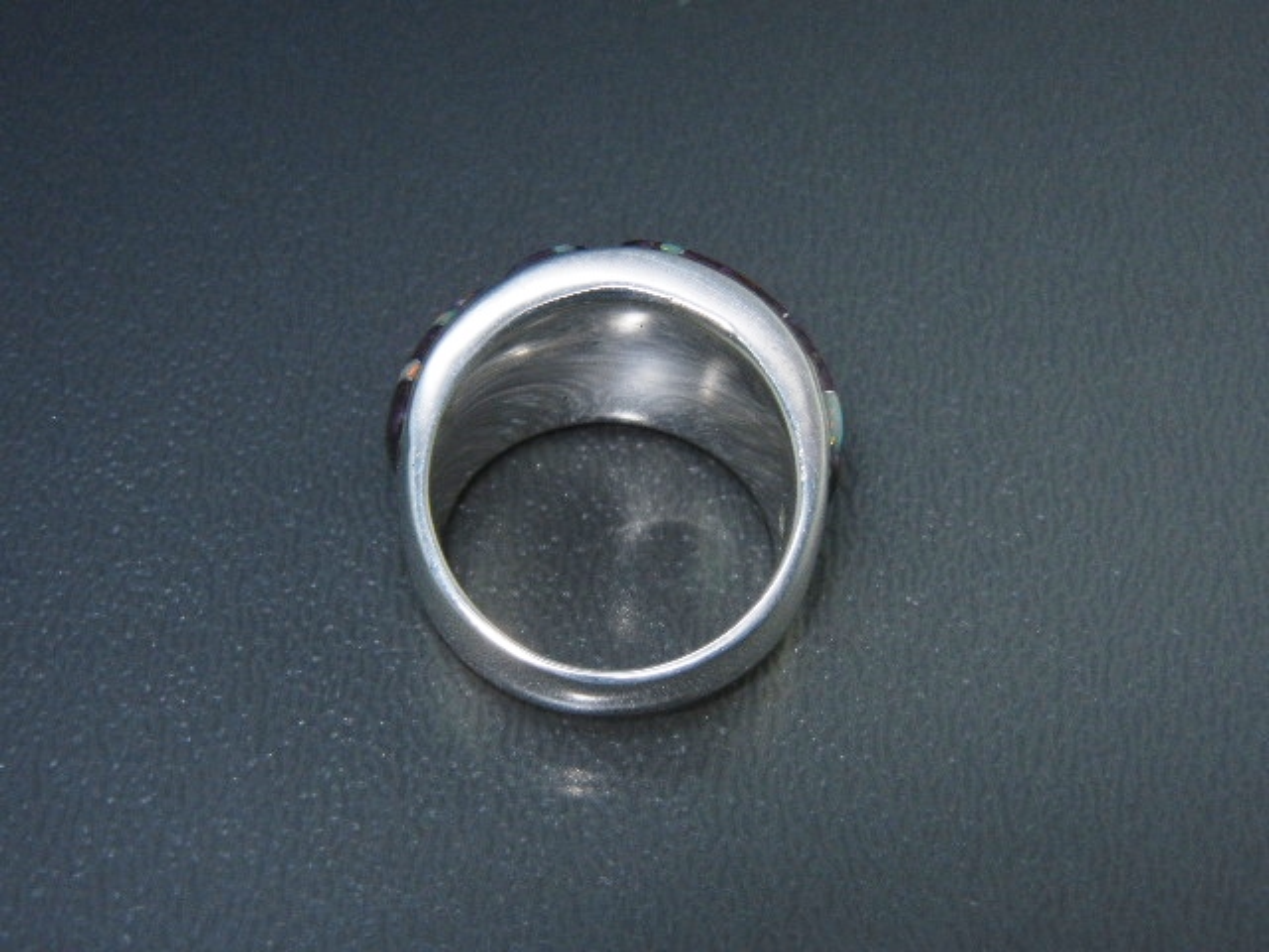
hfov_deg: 32.7
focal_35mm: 59
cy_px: 476
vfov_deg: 24.8
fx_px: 2163
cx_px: 634
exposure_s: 1/30
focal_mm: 10.6
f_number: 8
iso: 213
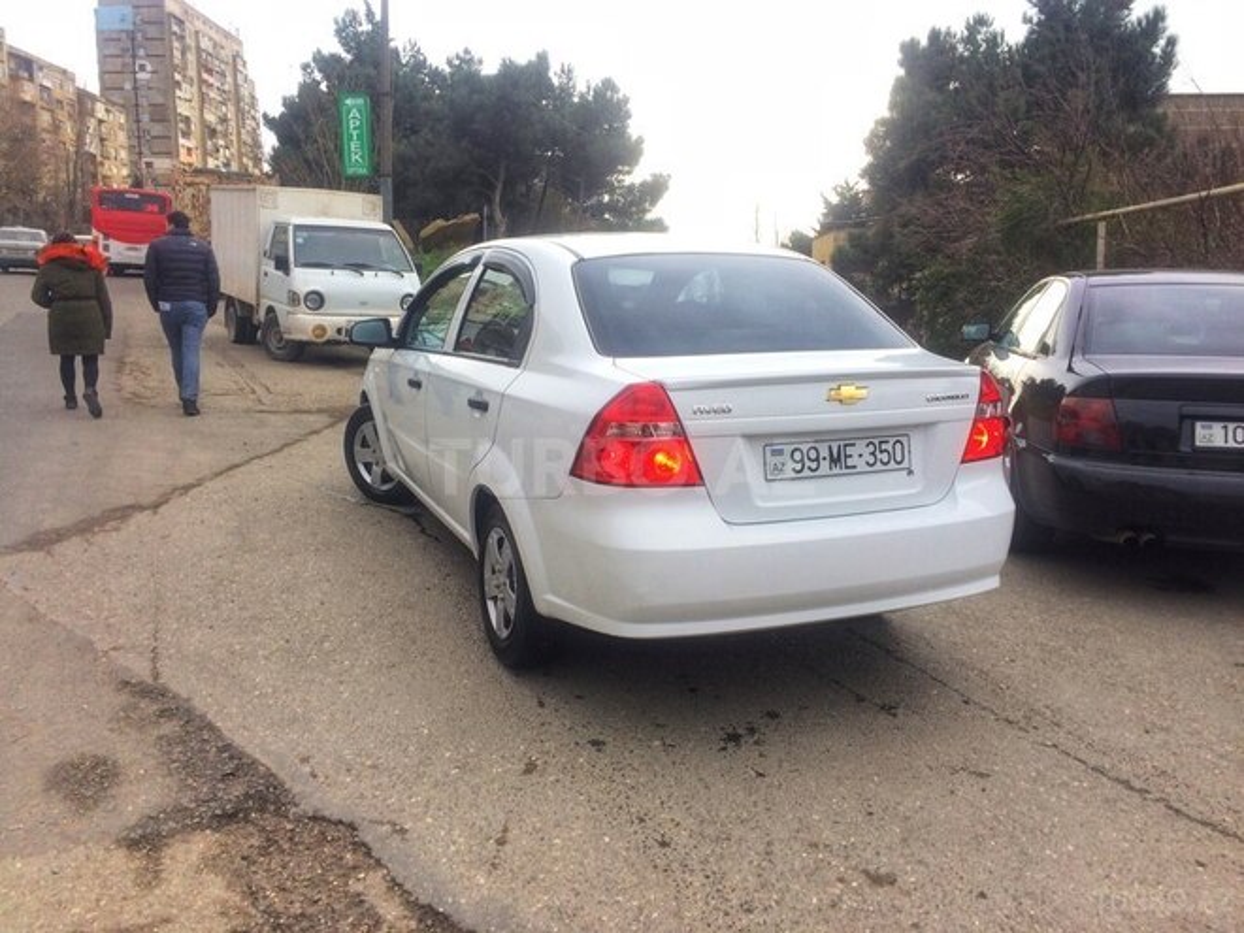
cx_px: 622
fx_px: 1042
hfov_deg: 61.7
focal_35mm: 29
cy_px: 466
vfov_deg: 48.2
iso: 32
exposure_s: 1/249
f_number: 2.2
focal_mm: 4.15
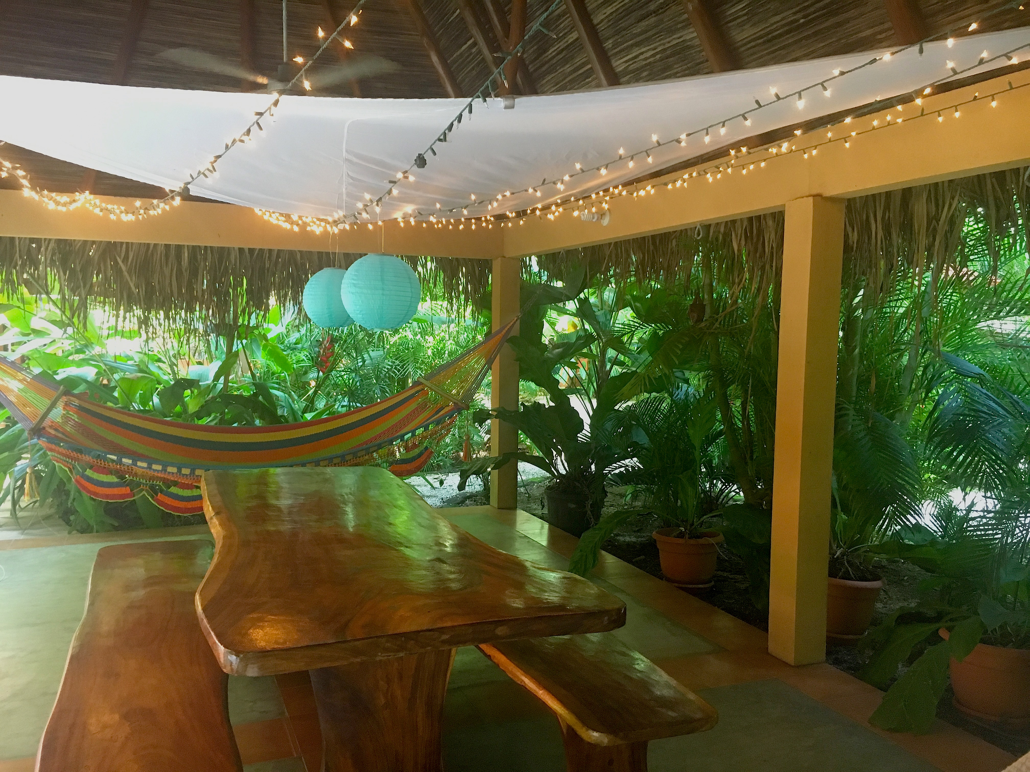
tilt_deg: -3.5
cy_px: 386
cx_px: 515
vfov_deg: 48.2
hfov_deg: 61.7
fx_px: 863
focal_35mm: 29
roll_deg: +0.2
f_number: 2.2
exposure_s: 1/24
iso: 200
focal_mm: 4.15
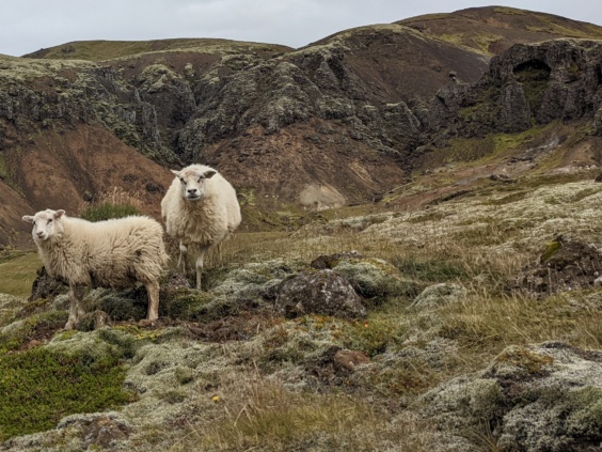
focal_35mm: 49
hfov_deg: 36.6
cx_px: 67
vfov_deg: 29.3
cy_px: 127
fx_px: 852
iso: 70
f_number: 1.73
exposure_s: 1/2347
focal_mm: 4.38
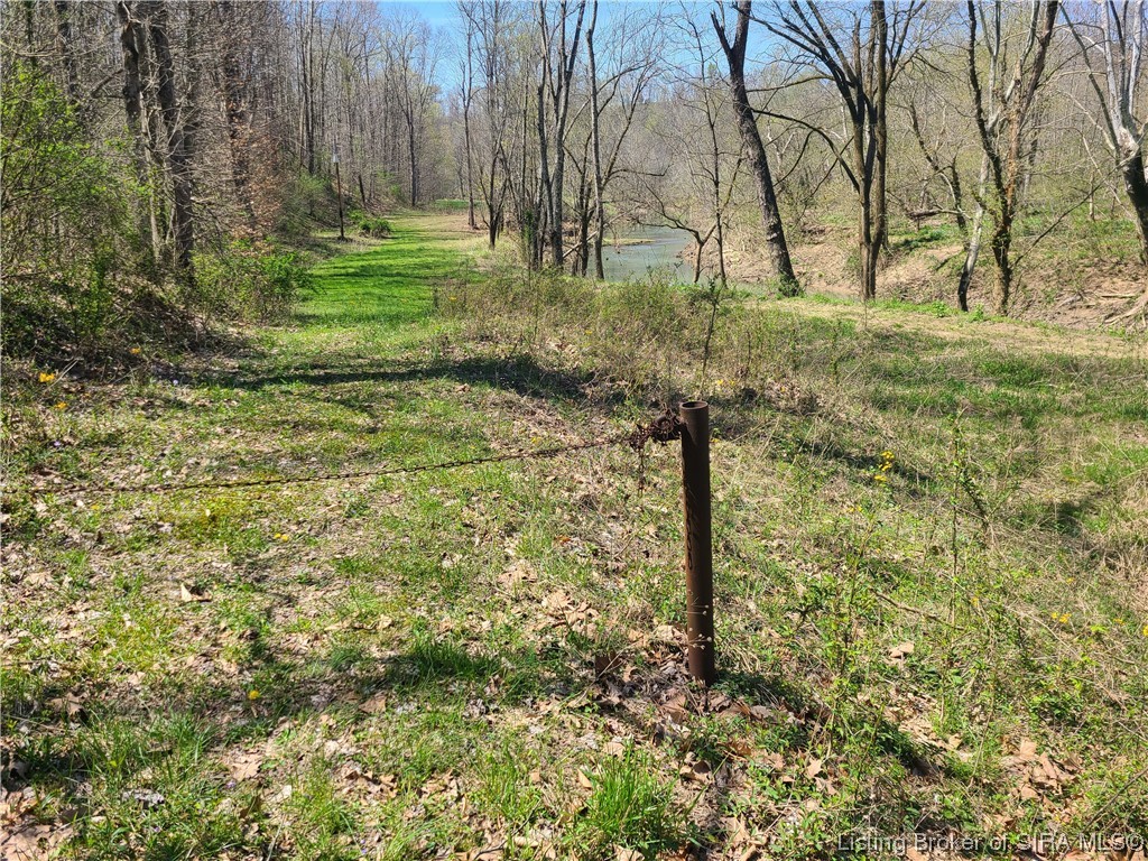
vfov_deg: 53.1
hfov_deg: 67.3
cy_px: 430
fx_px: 862
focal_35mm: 26
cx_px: 574
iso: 40
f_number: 1.8
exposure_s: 1/1120
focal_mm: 5.4
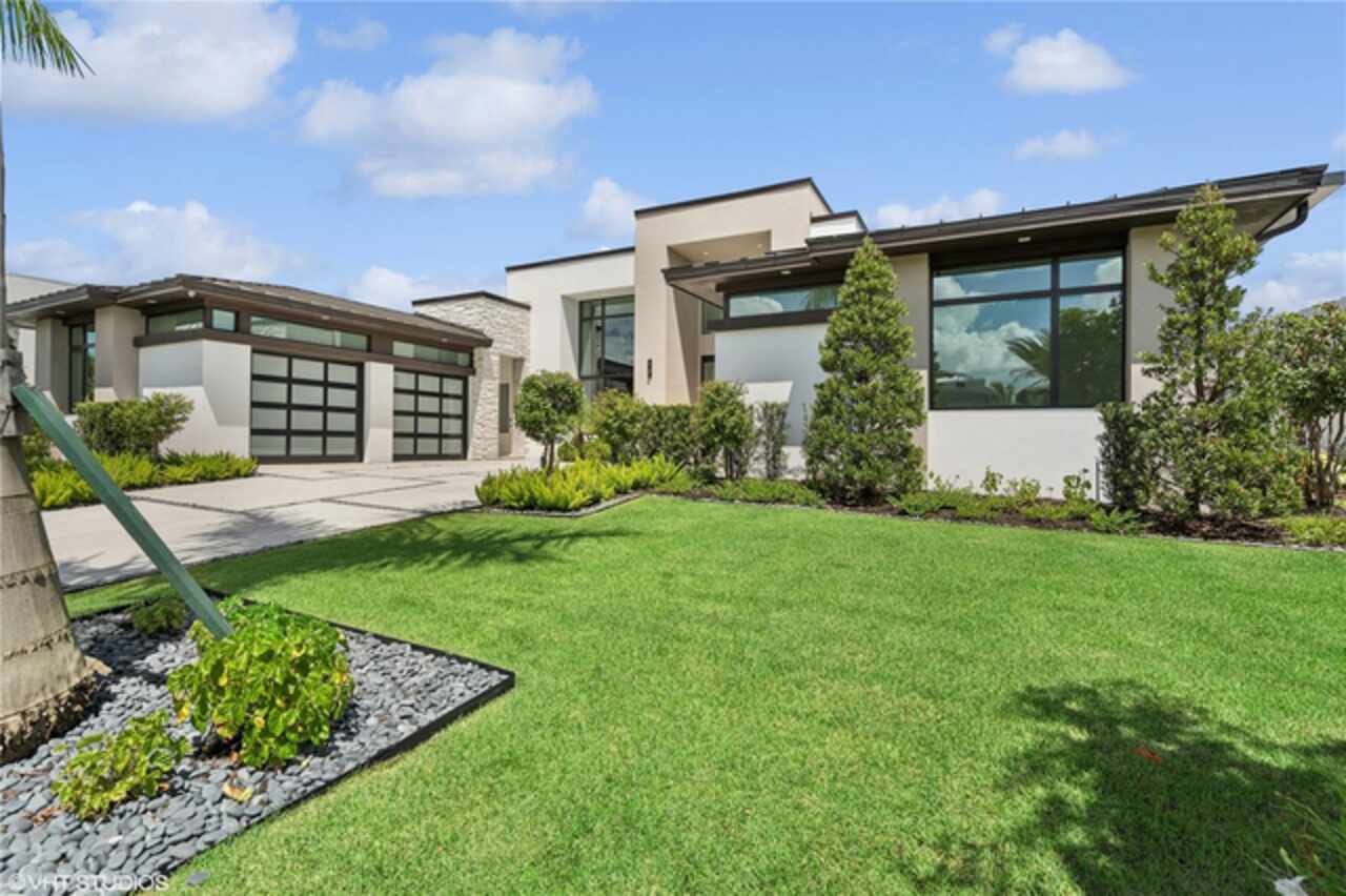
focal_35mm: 16
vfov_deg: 73.7
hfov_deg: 96.8
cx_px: 673
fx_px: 598
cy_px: 448
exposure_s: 1/640
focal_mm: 16
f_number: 8
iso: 200
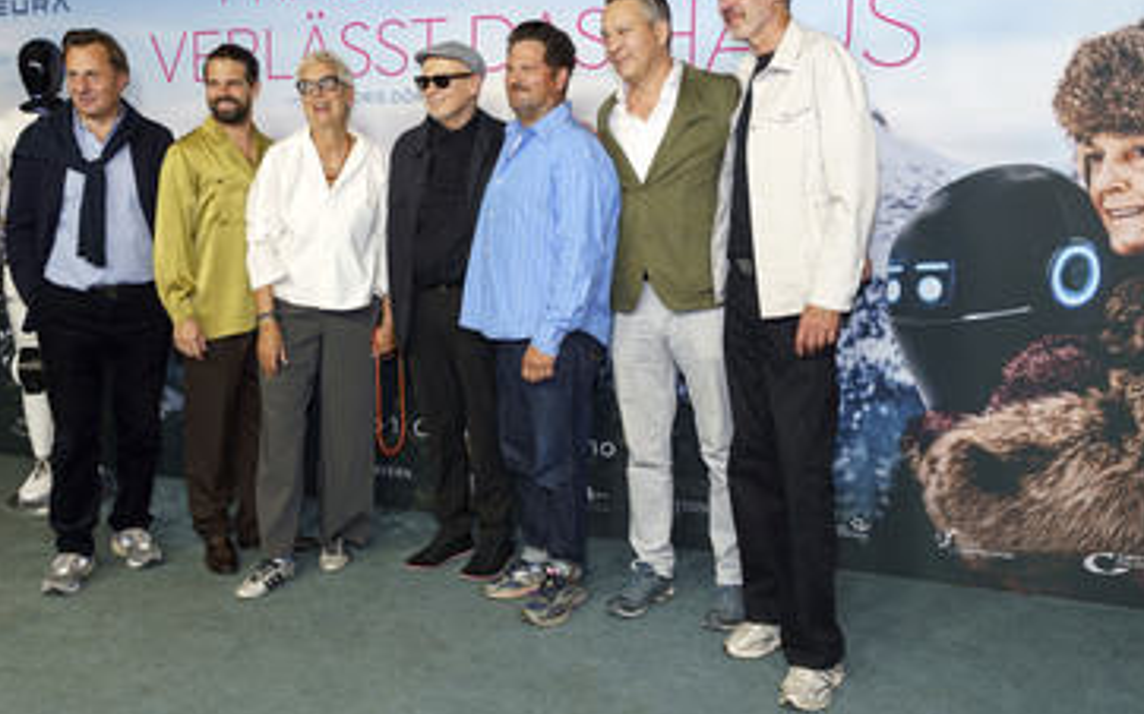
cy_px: 303
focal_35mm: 33
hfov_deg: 58.0
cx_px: 501
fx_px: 1029
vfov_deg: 38.2
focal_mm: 26
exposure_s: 1/250
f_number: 3.2
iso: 800
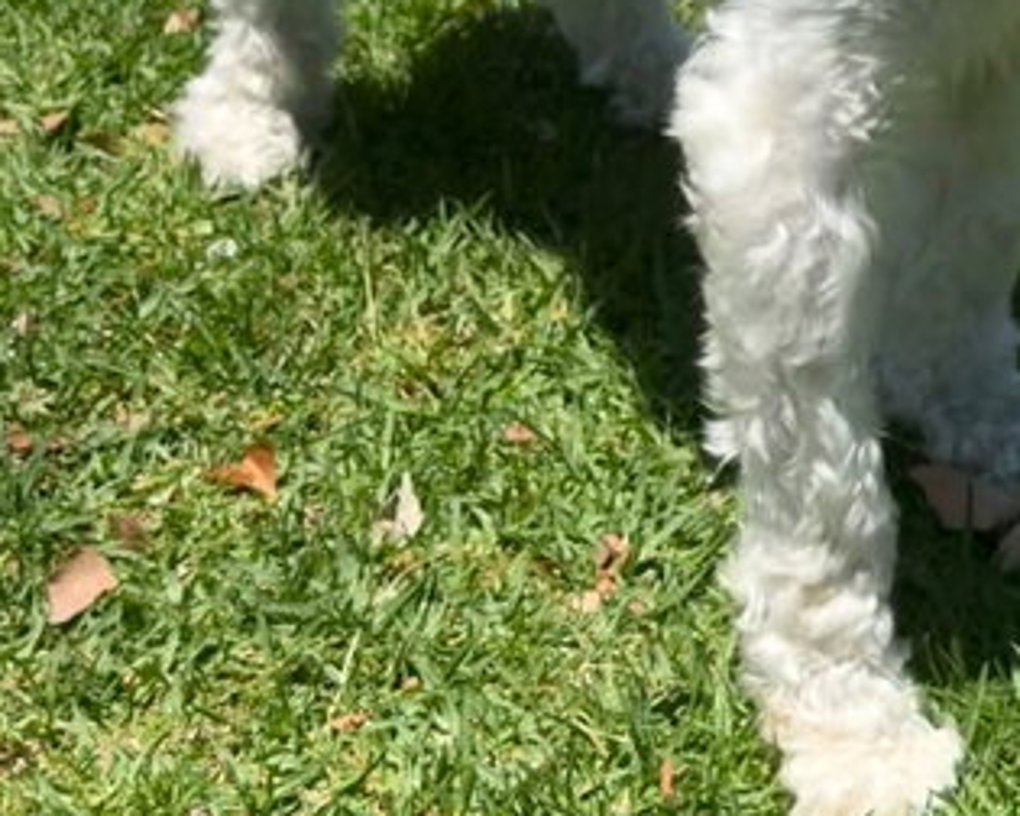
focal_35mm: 119
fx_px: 3592
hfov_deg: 15.9
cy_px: -227
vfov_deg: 12.6
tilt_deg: -25.1
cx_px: 939
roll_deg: -3.3
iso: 320
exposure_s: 1/20408
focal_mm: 6.76
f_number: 1.78
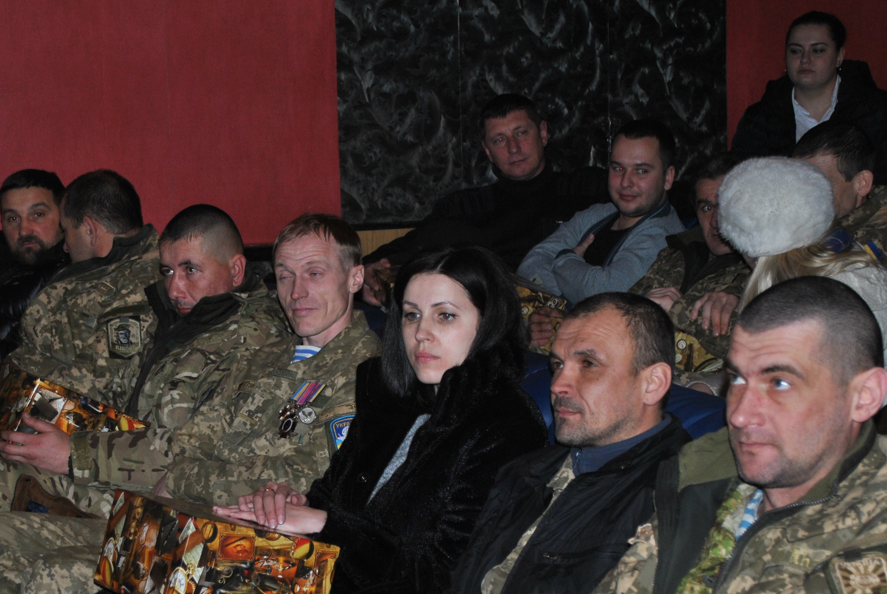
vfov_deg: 16.9
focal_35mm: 81
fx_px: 1992
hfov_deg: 25.0
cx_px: 329
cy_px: 434
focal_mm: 35
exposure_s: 1/60
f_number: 5
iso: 200
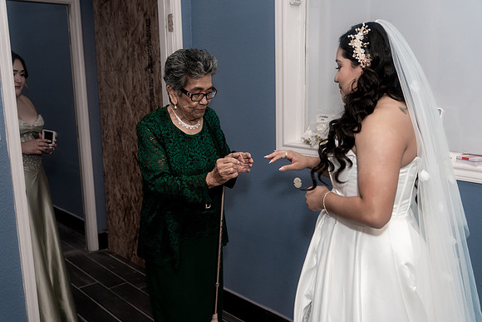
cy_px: 161
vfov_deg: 37.9
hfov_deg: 54.4
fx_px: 469
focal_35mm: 35
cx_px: 241
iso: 640
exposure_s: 1/250
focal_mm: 35
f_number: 4
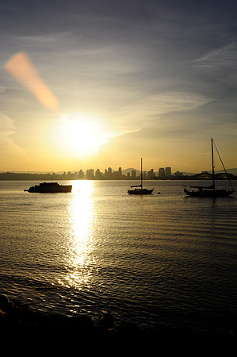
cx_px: 118
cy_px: 178
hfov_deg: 32.9
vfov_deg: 48.0
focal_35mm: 40
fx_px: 401
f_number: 11
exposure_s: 1/1000
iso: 200
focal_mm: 27
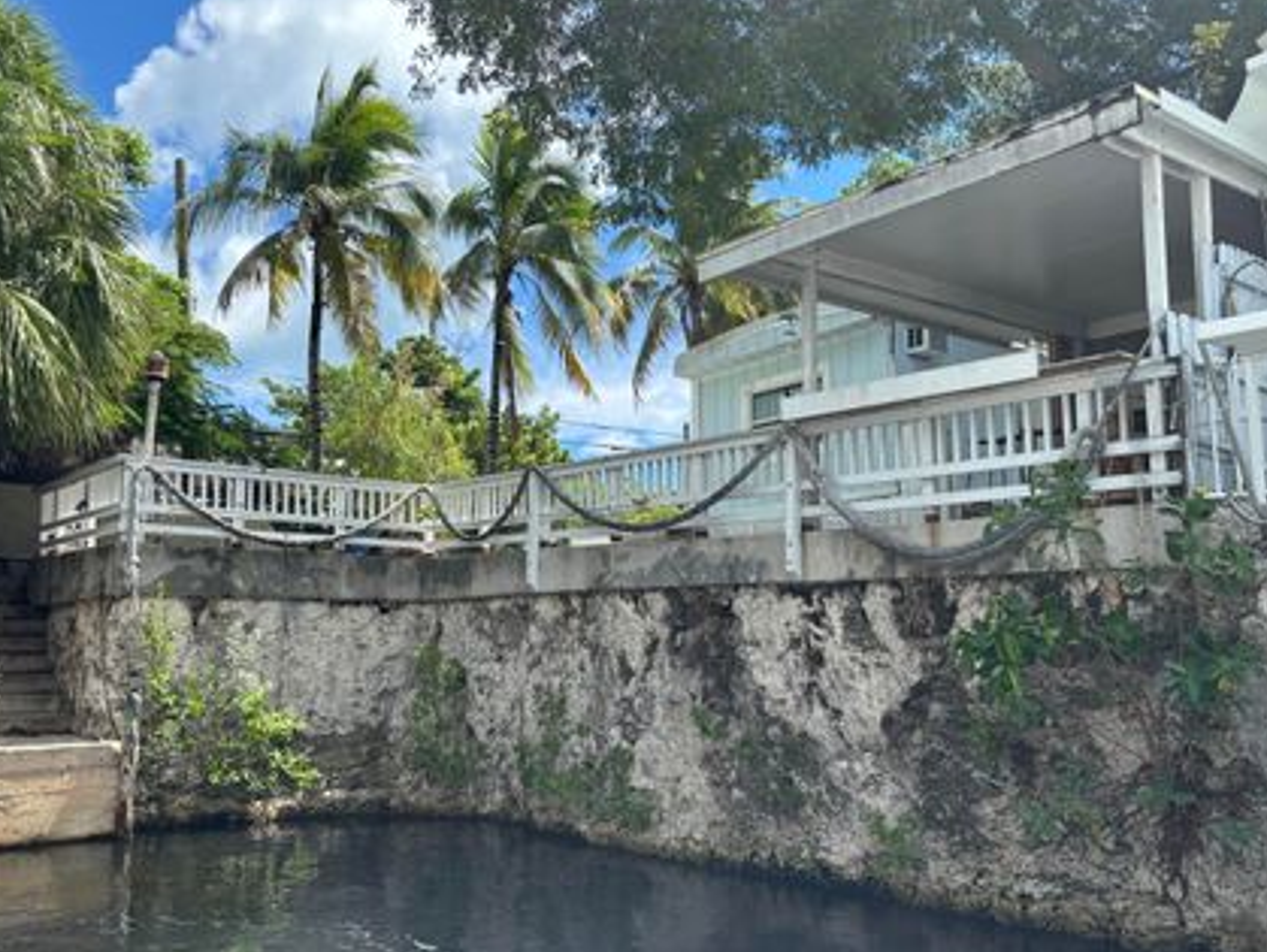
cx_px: 590
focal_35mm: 31
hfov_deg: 58.3
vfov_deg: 45.5
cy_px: 485
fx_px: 1136
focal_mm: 5.96
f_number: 1.6
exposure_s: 1/2105
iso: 50
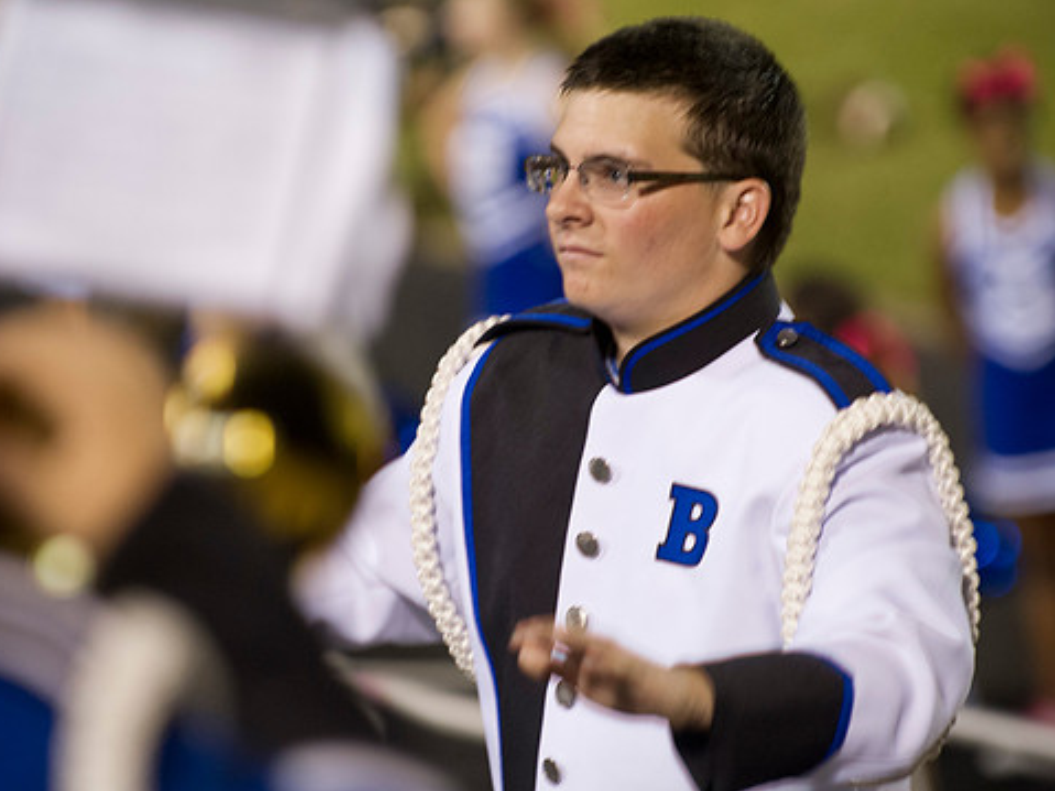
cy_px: 405
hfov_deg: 6.8
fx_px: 8867
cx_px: 520
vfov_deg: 5.1
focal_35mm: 291
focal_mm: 250
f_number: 4
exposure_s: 1/80
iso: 4000
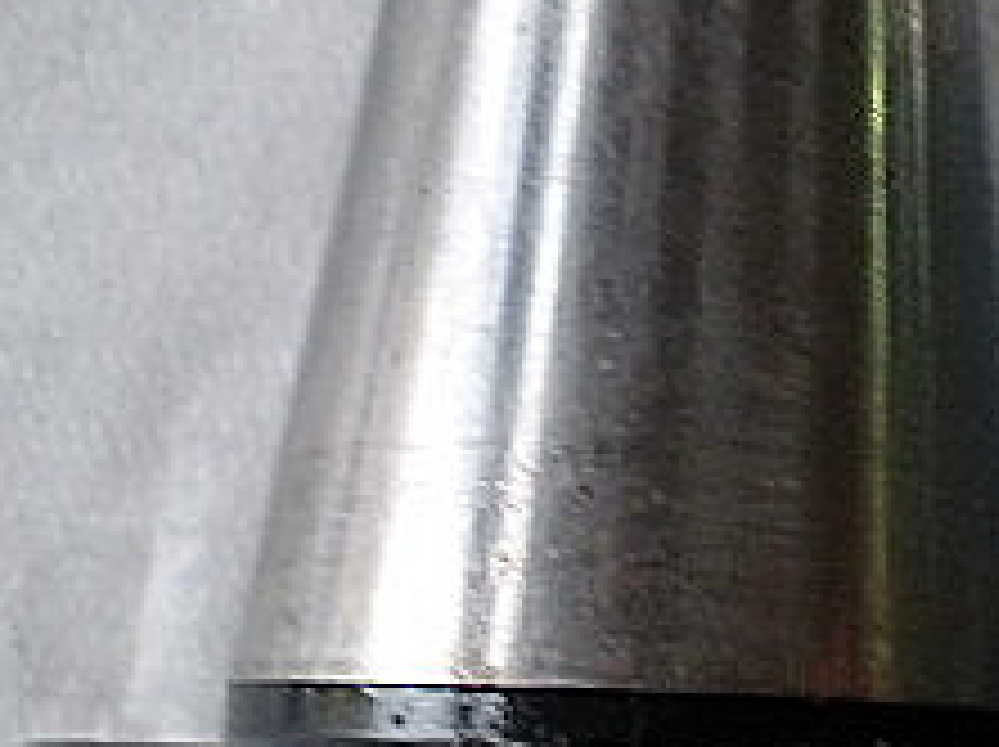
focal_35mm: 101
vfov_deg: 14.6
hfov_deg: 19.2
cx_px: 846
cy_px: 374
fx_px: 2912
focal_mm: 6.3
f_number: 3.1
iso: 250
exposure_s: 1/60
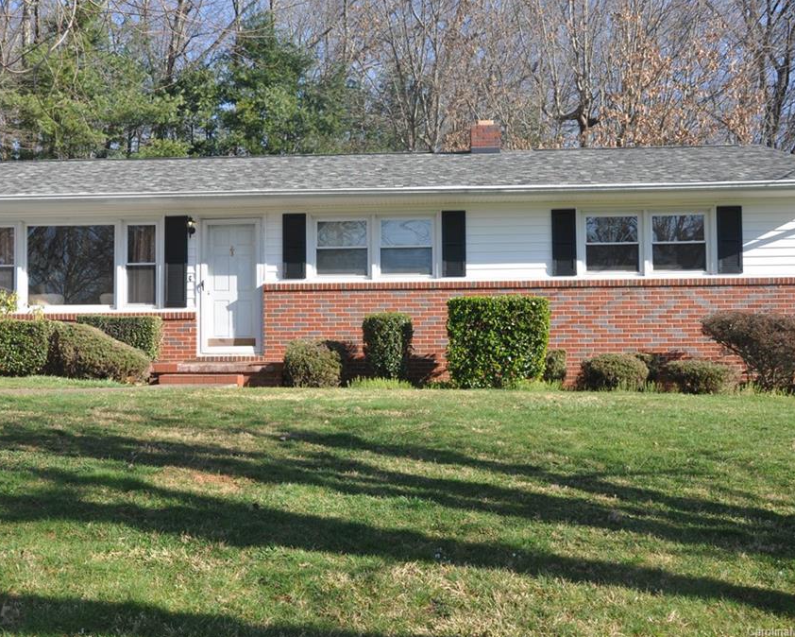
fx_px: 965
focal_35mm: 41
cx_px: 365
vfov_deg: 36.5
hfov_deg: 44.7
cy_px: 319
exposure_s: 1/200
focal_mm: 24
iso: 200
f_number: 7.1
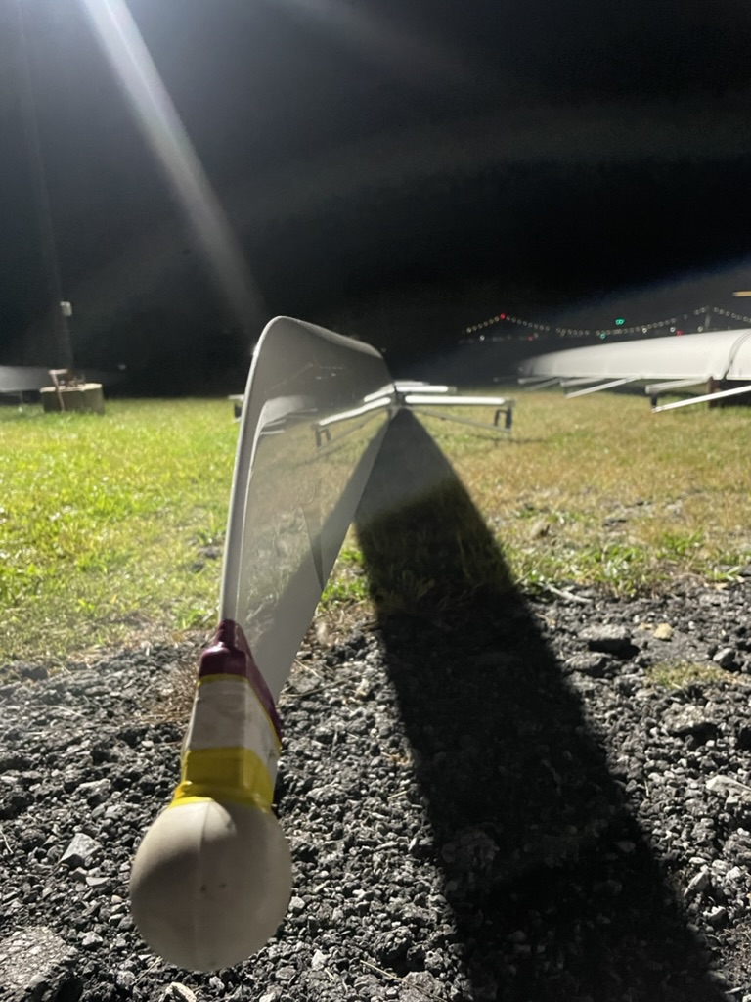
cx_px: 376
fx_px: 752
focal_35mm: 26
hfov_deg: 53.1
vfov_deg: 67.3
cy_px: 501
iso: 800
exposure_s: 1/30
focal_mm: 4.2
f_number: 1.6
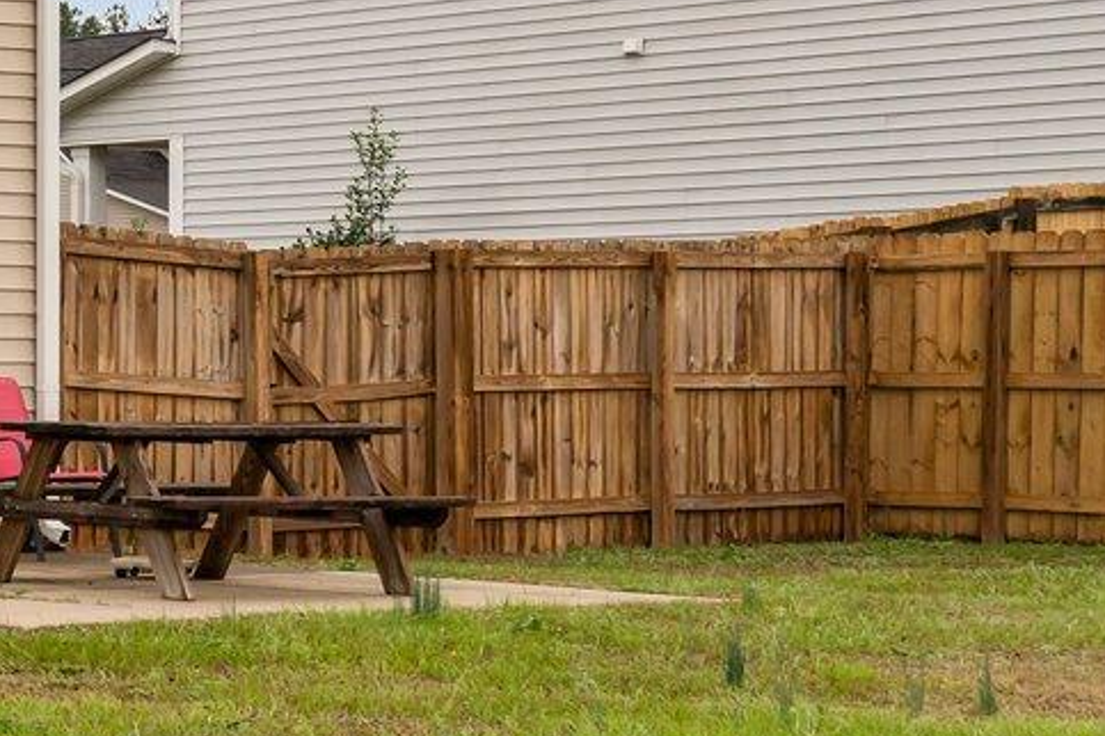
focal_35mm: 123
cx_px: -1226
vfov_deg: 11.0
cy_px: -121
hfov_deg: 13.7
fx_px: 3775
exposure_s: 1/125
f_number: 8
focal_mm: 29
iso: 500
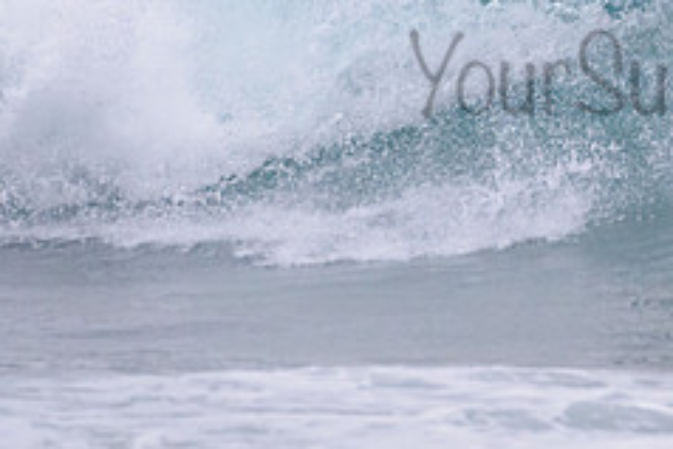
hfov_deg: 1.4
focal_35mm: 1494
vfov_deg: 0.9
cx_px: 886
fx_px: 27945
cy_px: -36
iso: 1600
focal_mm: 500
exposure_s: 1/2000
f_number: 5.6
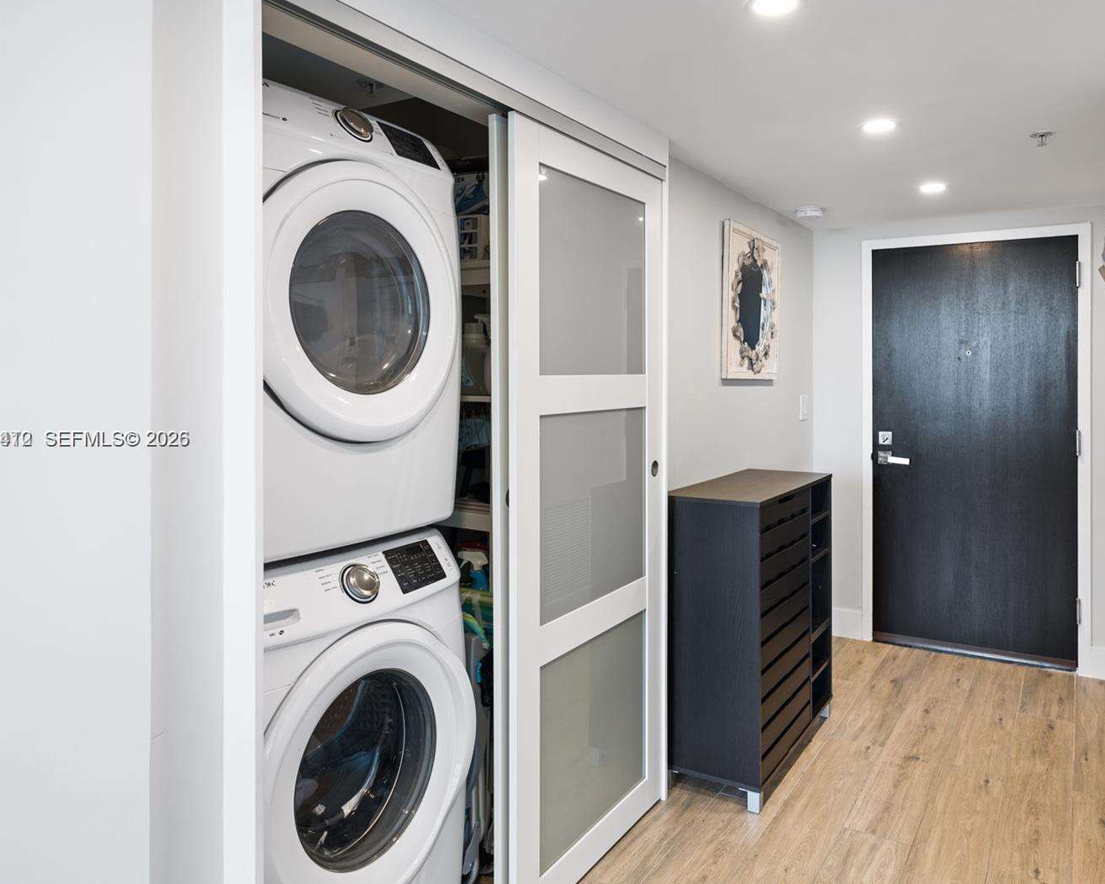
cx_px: 600
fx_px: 785
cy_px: 440
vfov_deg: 58.8
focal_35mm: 24
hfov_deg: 70.2
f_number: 9
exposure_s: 1/2.5
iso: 200
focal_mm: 21
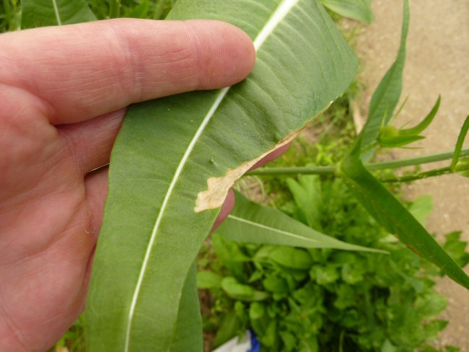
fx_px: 339
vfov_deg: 54.9
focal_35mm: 25
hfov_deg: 69.4
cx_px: 234
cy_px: 176
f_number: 3.5
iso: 80
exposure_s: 1/125
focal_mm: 4.1
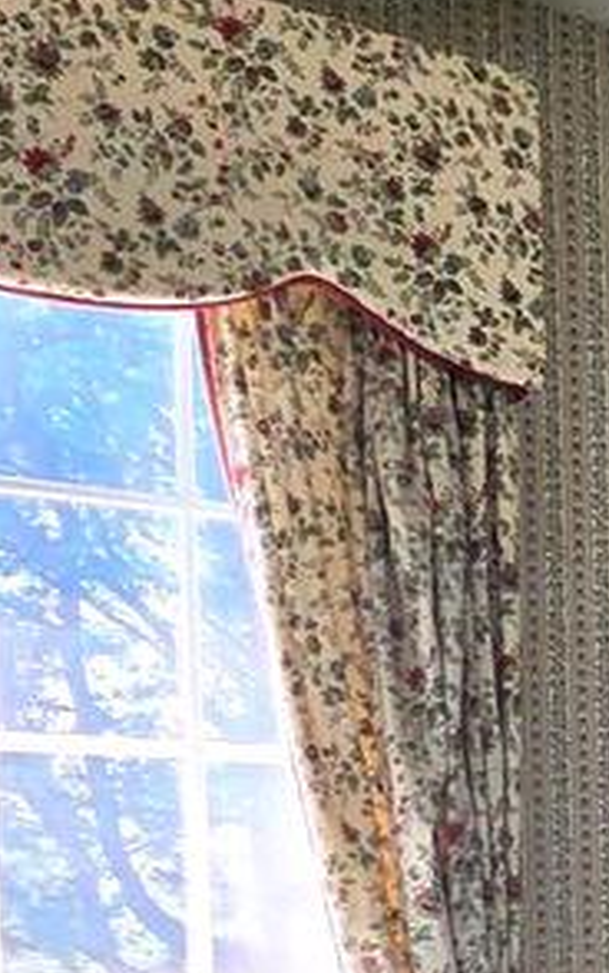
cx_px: 1340
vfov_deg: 26.6
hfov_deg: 14.1
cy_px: 1039
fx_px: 1910
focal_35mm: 72
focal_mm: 2.2
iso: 100
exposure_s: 1/553
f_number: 2.2
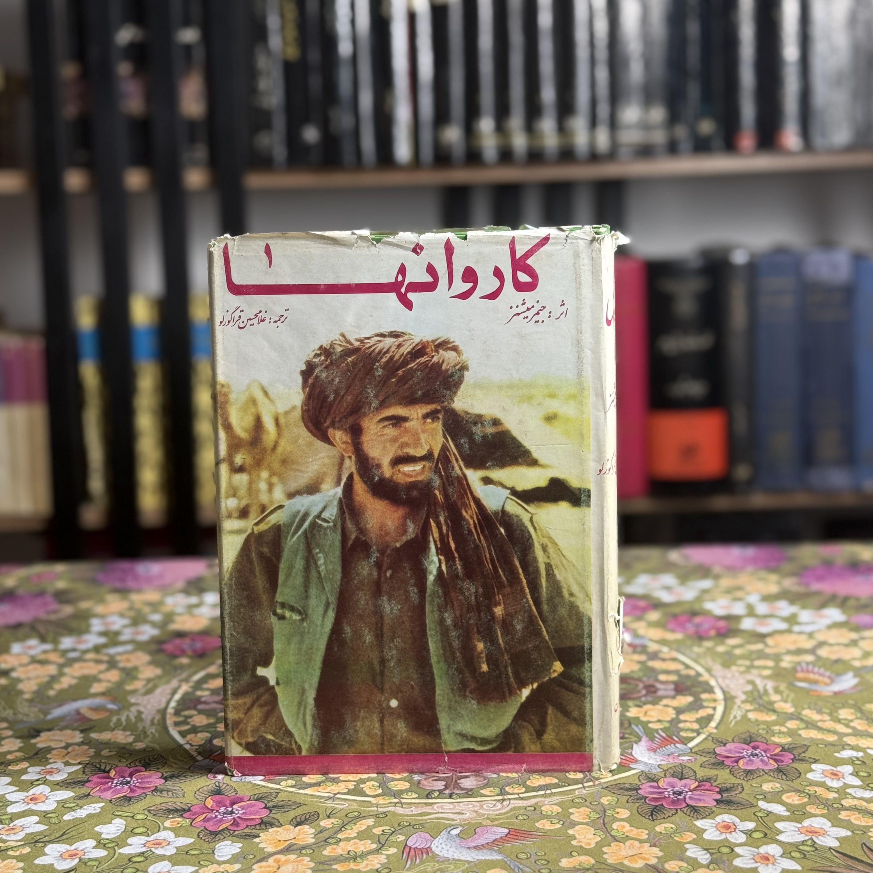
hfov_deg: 30.0
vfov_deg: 29.9
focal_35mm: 57
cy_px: 326
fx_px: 1626
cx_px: 438
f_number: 1.78
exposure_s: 1/50
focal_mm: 6.76
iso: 64
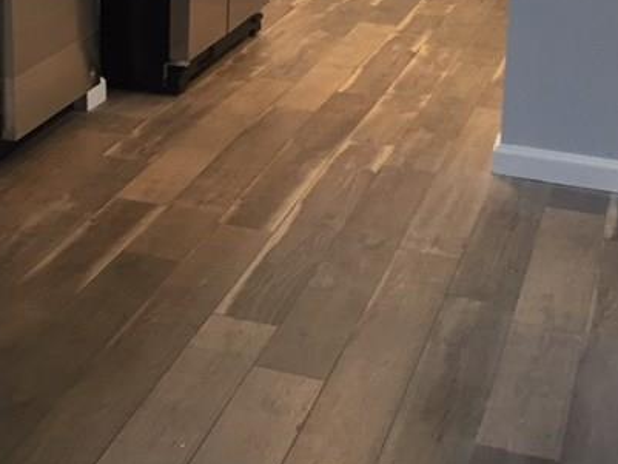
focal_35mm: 74
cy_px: -46
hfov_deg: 26.1
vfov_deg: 19.1
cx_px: 173
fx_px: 1322
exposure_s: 1/30
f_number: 2.2
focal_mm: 4.15
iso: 100
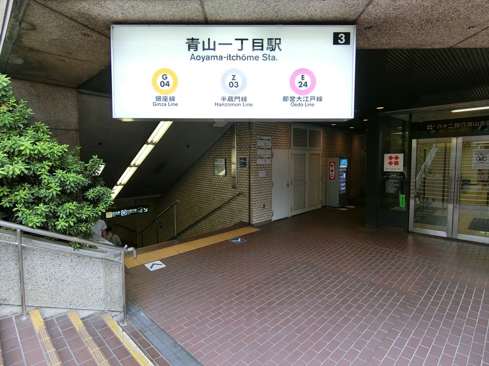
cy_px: 183
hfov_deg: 84.7
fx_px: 268
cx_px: 244
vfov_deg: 68.7
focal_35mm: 19
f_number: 2.7
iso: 80
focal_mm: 4.06
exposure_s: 1/160
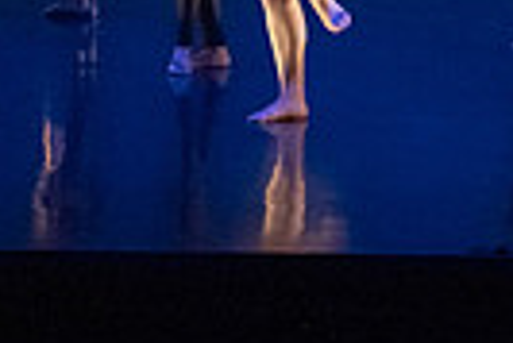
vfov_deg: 5.0
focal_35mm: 270
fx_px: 3852
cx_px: 595
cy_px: -249
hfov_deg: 7.6
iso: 4000
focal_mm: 57
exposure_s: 1/320
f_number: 3.2
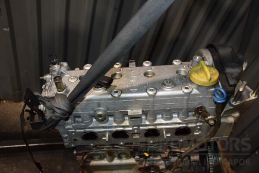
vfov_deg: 36.9
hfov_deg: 53.1
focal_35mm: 36
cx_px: 130
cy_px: 86
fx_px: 259
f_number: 5
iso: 800
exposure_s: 1/60
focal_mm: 24
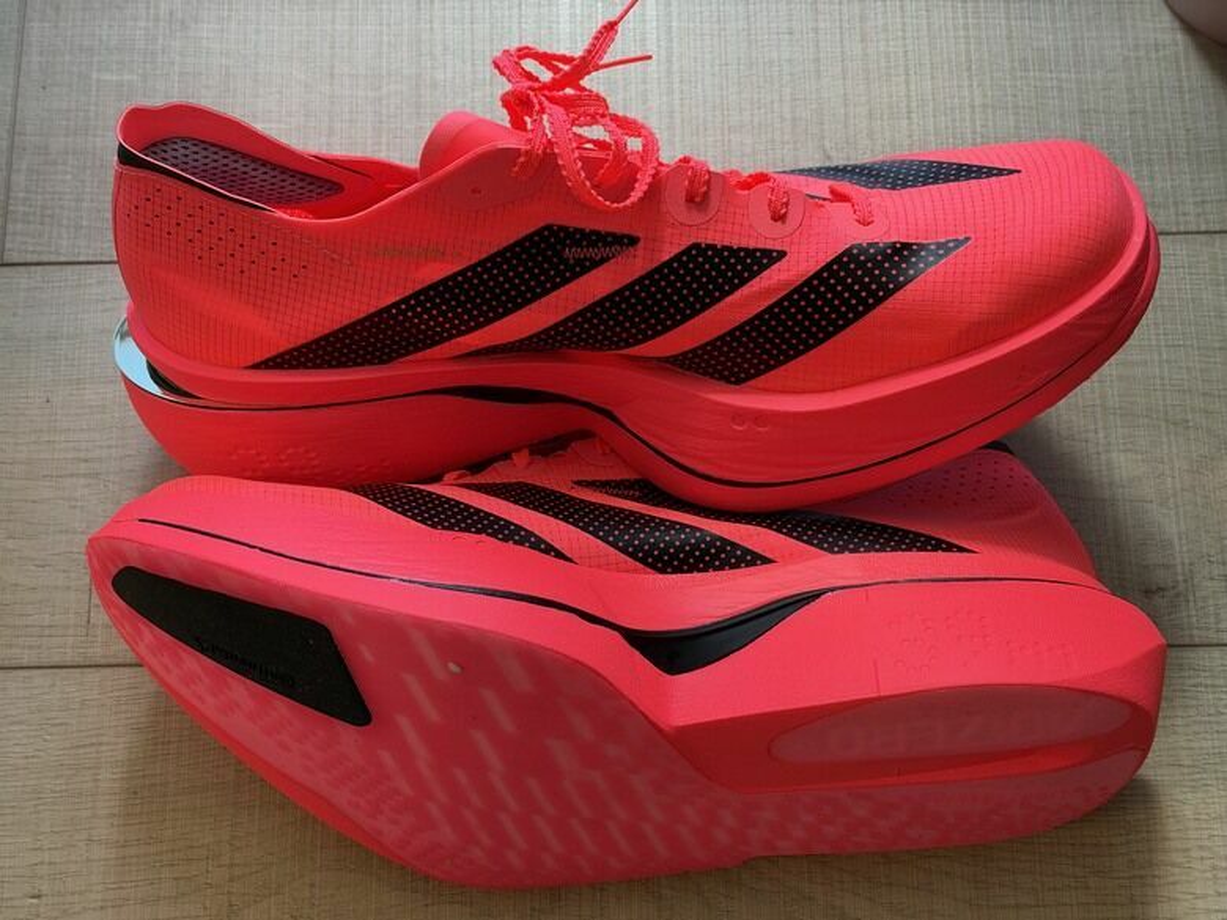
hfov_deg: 39.7
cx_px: 614
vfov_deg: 30.3
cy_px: 460
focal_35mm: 48
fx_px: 1701
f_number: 1.8
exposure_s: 1/60
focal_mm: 6.93
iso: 250
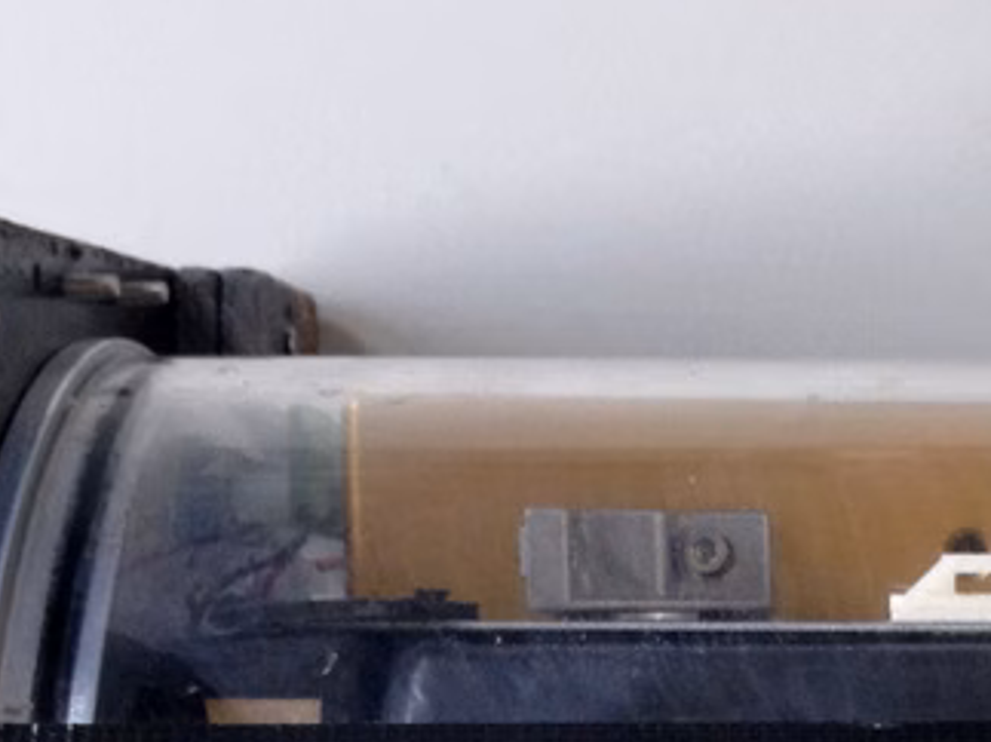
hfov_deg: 15.0
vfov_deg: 11.0
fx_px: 3720
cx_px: 930
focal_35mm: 130
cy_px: 1098
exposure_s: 1/20
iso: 80
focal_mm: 4.28
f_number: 2.4
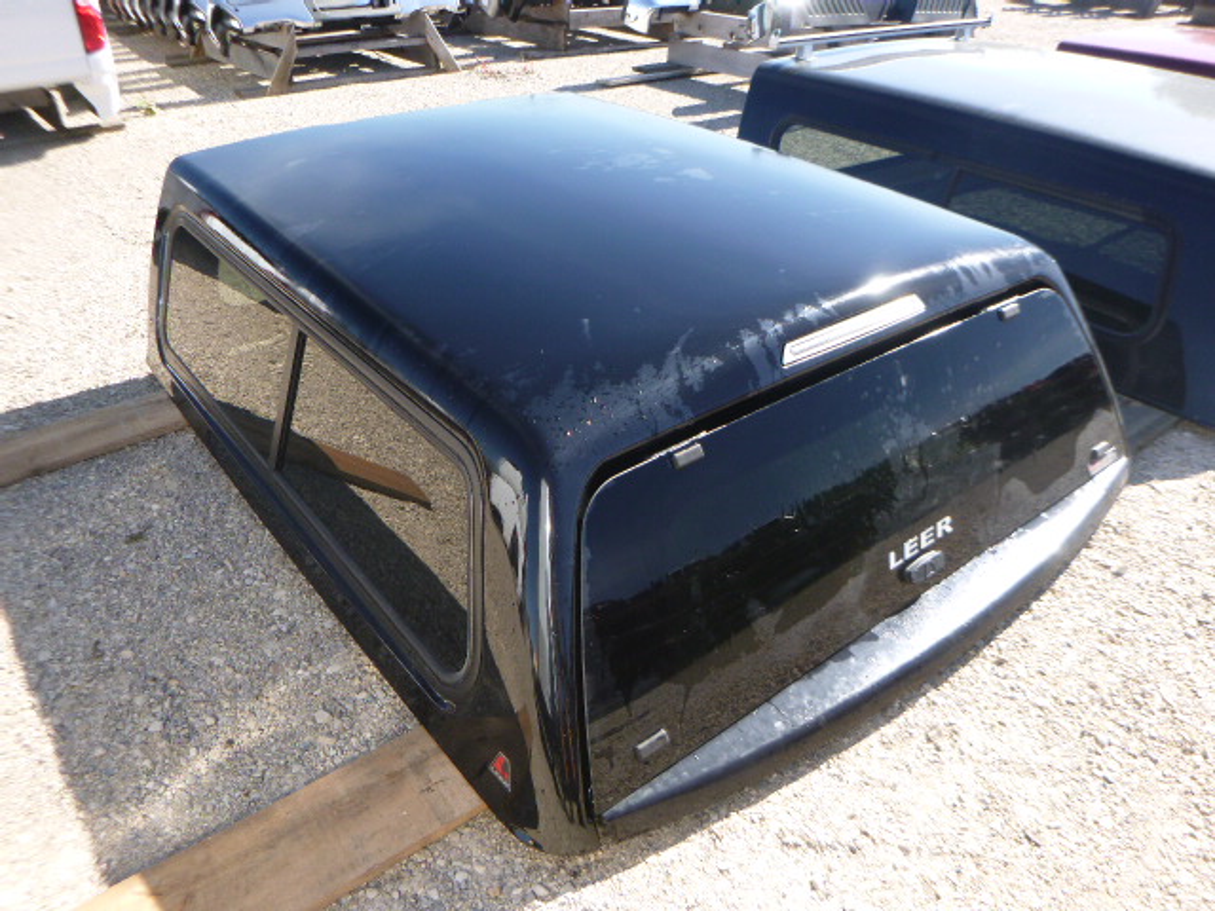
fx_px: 877
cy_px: 456
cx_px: 608
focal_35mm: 25
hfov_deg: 69.4
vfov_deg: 54.9
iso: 100
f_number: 3.9
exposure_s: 1/160
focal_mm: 4.5
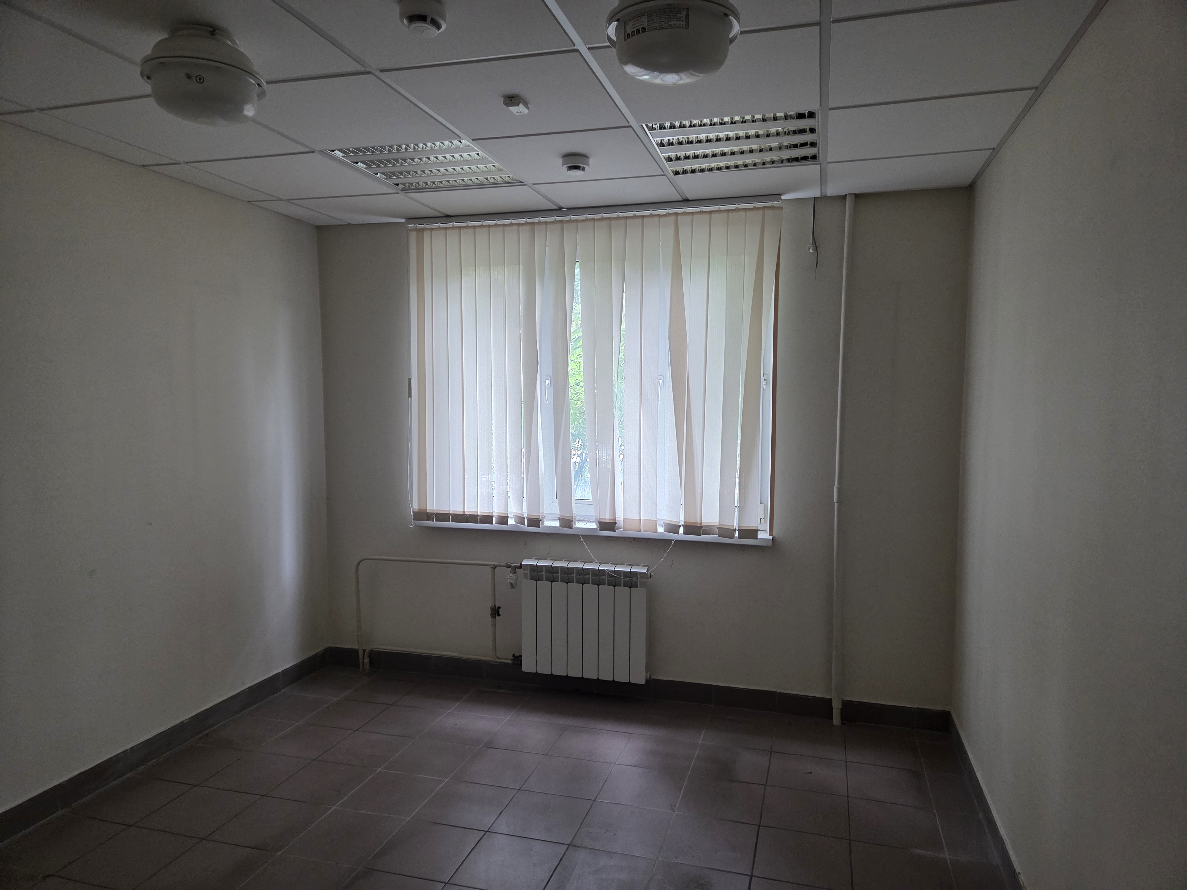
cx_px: 594
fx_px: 789
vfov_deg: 58.9
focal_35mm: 23
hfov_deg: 73.9
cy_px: 445
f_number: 1.8
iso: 500
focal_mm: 5.4
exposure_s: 1/100
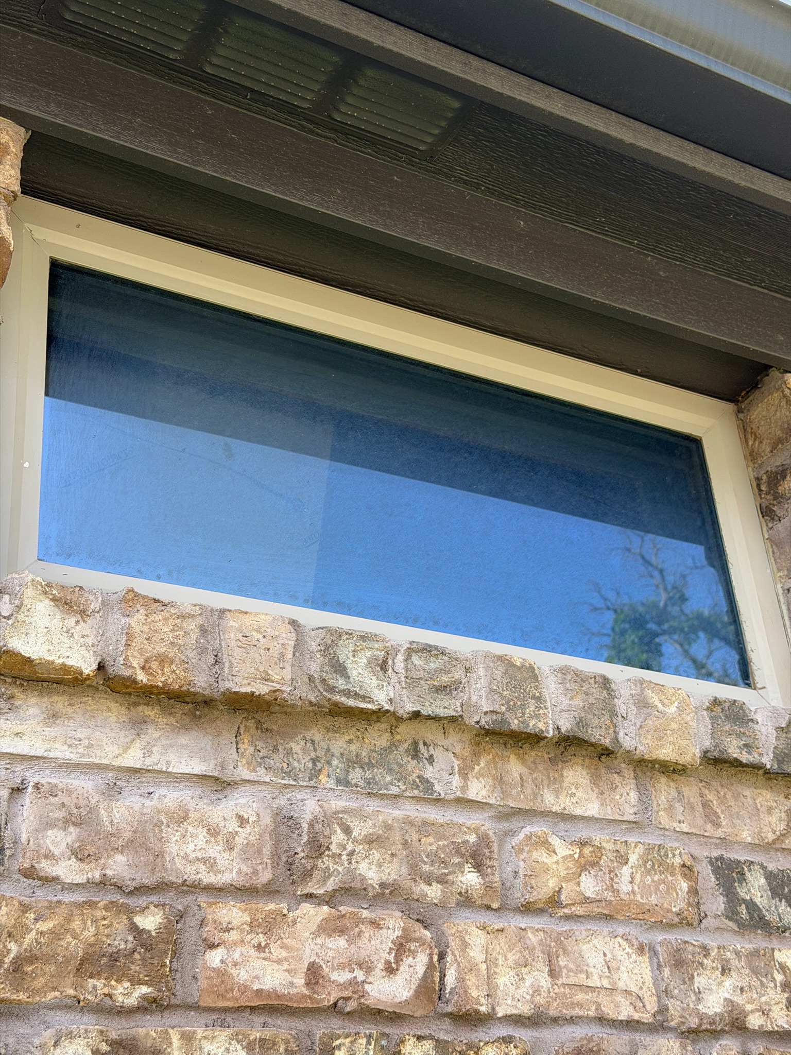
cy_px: 528
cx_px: 396
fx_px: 1462
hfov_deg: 30.3
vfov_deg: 39.7
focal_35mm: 48
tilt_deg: +29.4
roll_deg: +5.2
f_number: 1.78
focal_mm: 6.76
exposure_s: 1/681
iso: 80
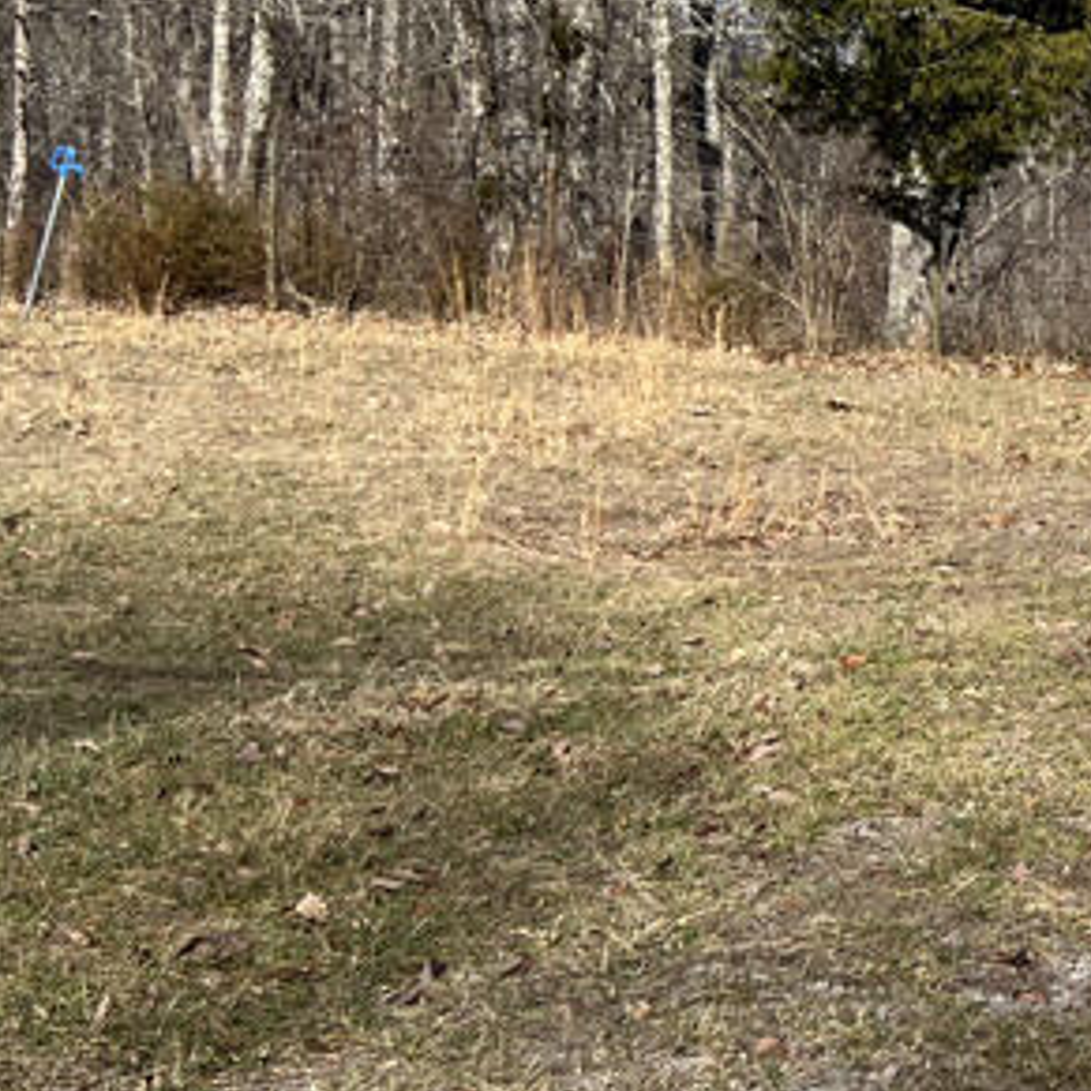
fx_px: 2888
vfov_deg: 21.2
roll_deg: -0.5
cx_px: 1676
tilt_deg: -0.3
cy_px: 229
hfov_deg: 18.7
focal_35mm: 81
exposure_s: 1/4115
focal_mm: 5.7
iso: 50
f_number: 1.5
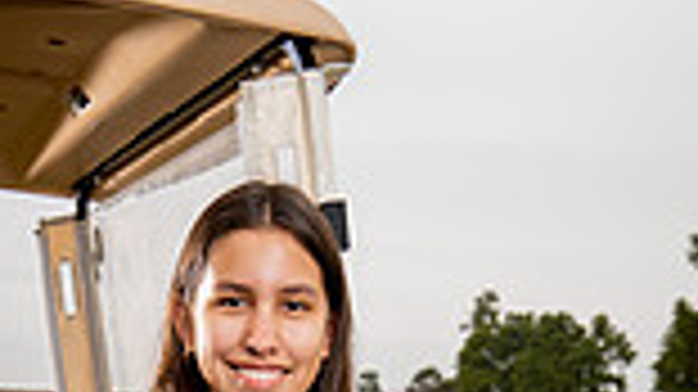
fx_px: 1350
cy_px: 1000
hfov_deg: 28.7
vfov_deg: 12.3
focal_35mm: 73
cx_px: 221
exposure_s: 1/250
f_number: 4.5
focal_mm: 24
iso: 200
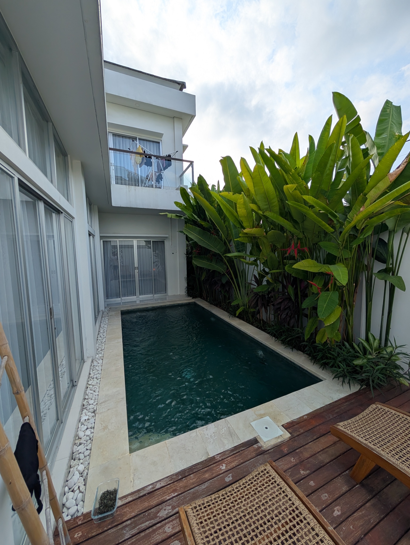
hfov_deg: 94.6
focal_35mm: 12
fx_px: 189
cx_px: 205
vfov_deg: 110.5
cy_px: 272
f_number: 1.7
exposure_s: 1/1300
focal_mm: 2.02
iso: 43
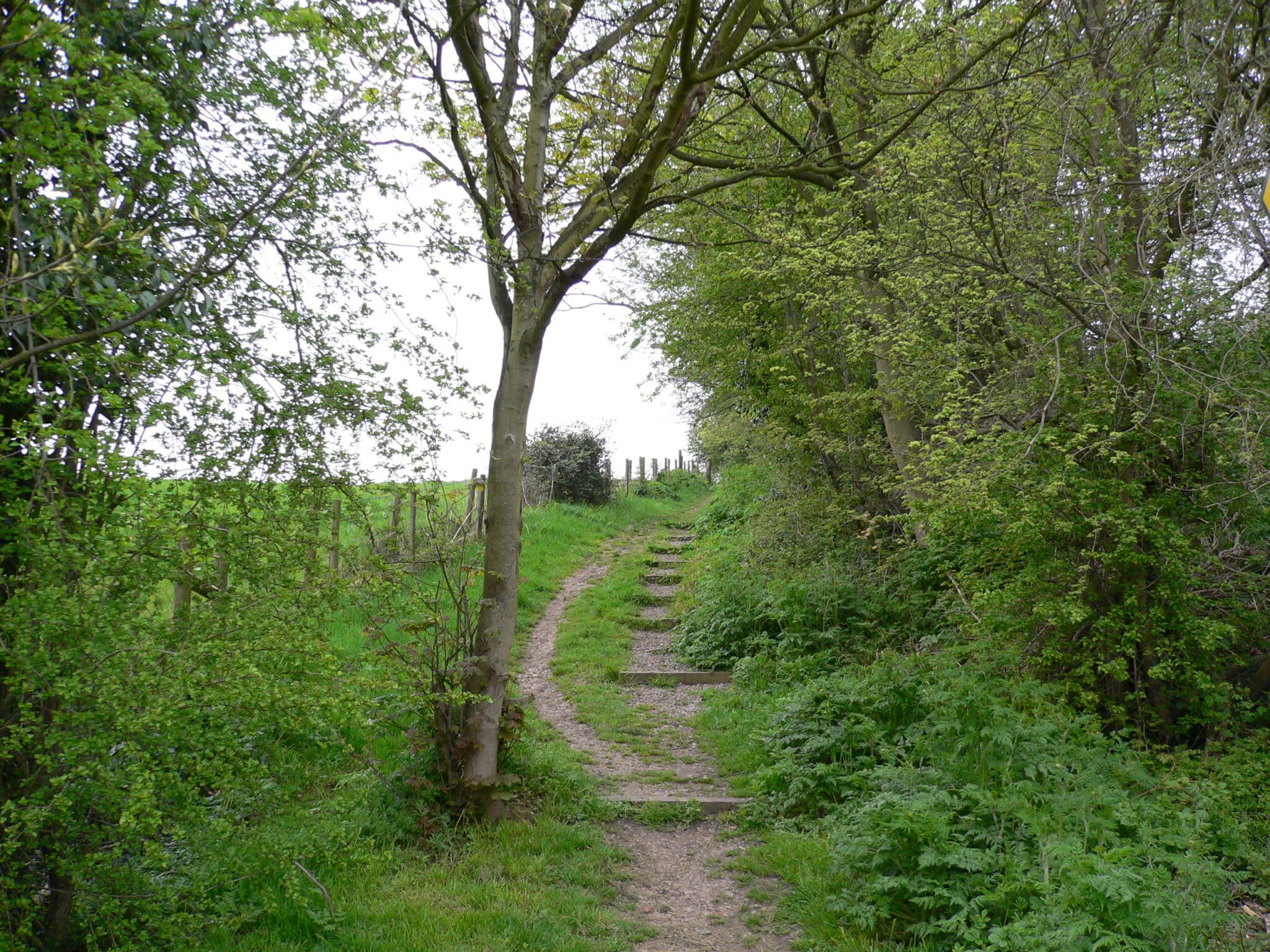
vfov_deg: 40.7
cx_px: 635
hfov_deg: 52.6
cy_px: 476
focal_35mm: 35
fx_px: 1284
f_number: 2.8
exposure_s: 1/100
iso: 100
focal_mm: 5.8
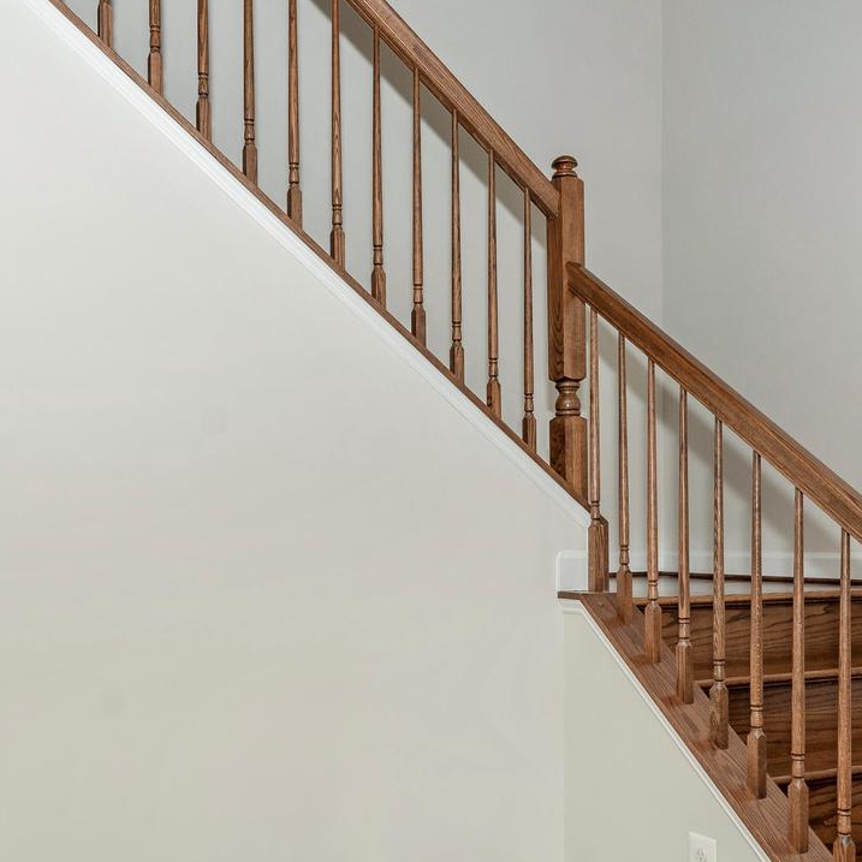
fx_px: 958
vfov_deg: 48.0
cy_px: 542
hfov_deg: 48.4
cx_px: 381
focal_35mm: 34
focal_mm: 14
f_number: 7.1
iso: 320
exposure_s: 1/80
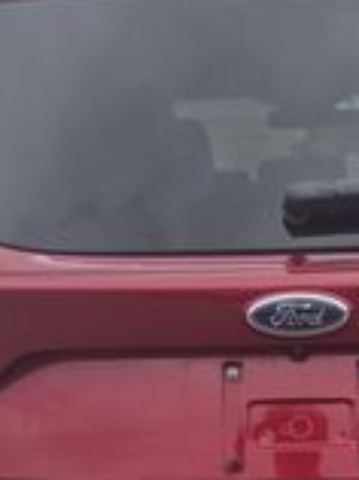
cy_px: 477
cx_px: 298
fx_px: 971
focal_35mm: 70
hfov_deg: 20.7
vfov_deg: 26.4
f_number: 1.7
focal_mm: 6.3
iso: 80
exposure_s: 1/1395
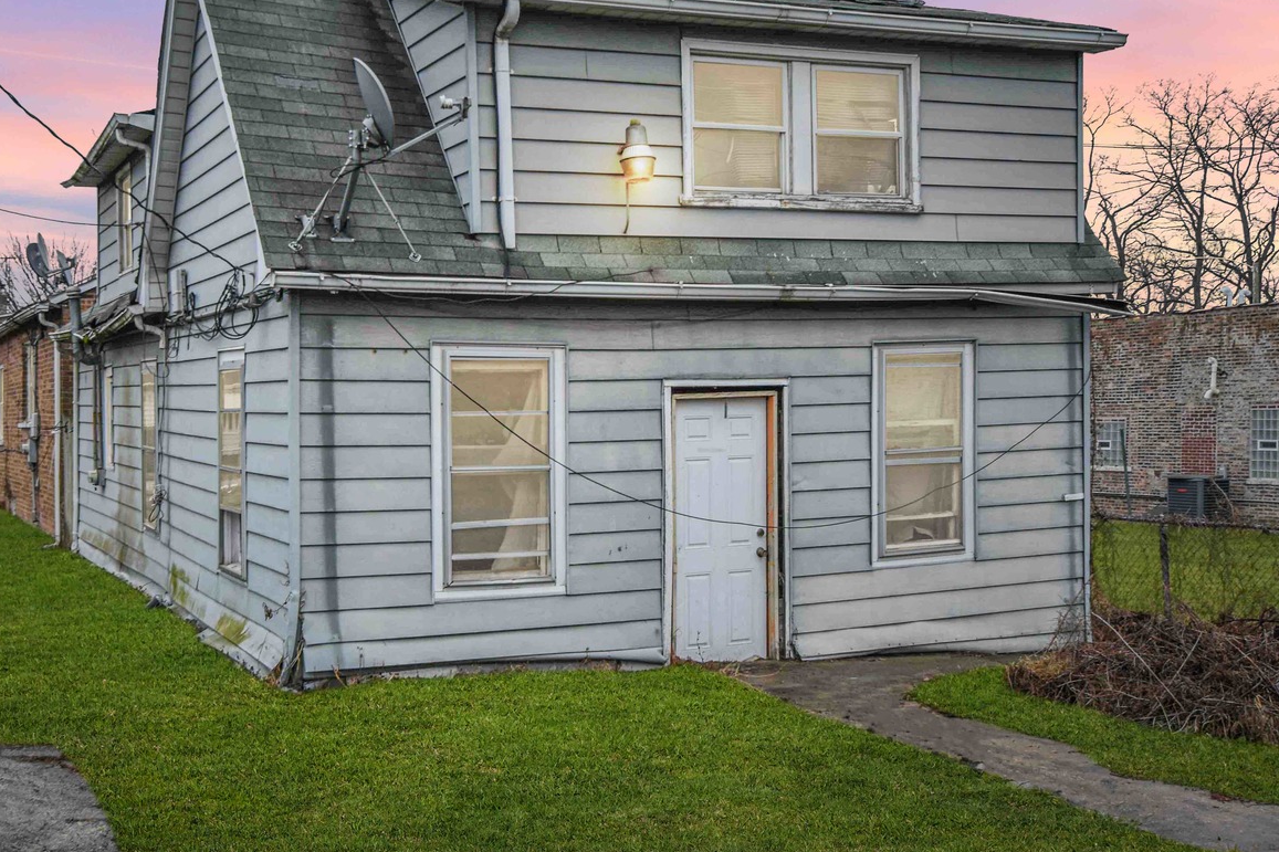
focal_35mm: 42
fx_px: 1492
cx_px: 521
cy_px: 356
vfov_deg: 31.8
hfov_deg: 46.2
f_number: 5
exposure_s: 1/100
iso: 400
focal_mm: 20
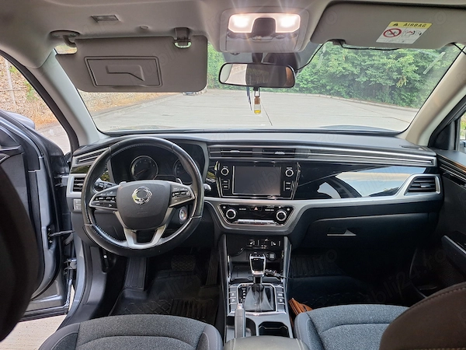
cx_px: 233
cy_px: 175
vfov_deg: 58.9
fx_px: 310
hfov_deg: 73.9
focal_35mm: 23
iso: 80
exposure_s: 1/40
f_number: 1.8
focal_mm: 5.54
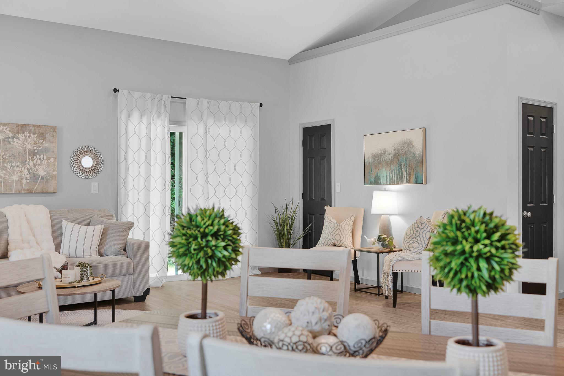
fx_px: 548
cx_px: 282
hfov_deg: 54.4
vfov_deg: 37.8
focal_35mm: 35
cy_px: 188
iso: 200
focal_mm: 35
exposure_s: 1/13
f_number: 5
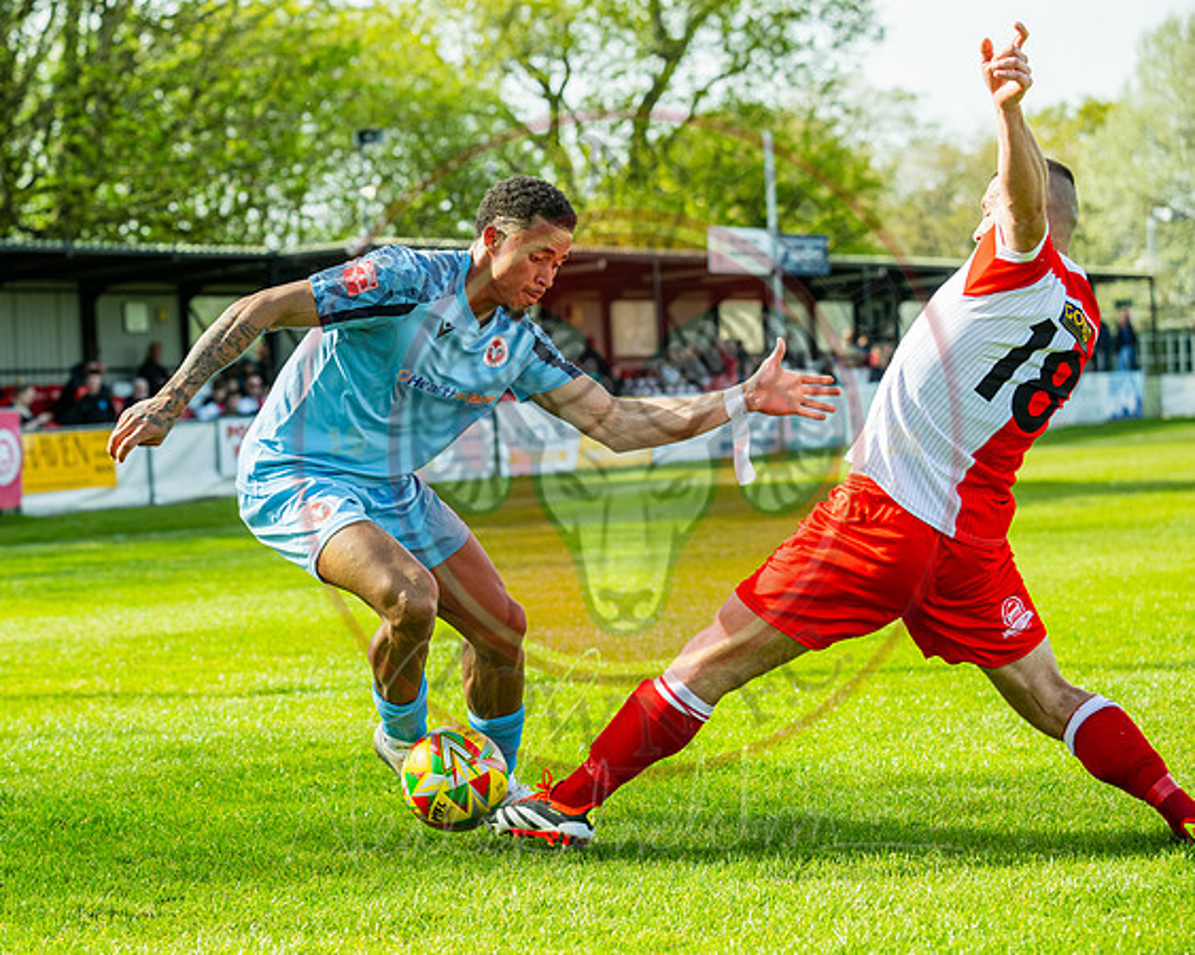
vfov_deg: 14.8
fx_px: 3669
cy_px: 478
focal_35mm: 104
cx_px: 369
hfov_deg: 18.4
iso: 400
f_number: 4
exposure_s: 1/1600
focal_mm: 80
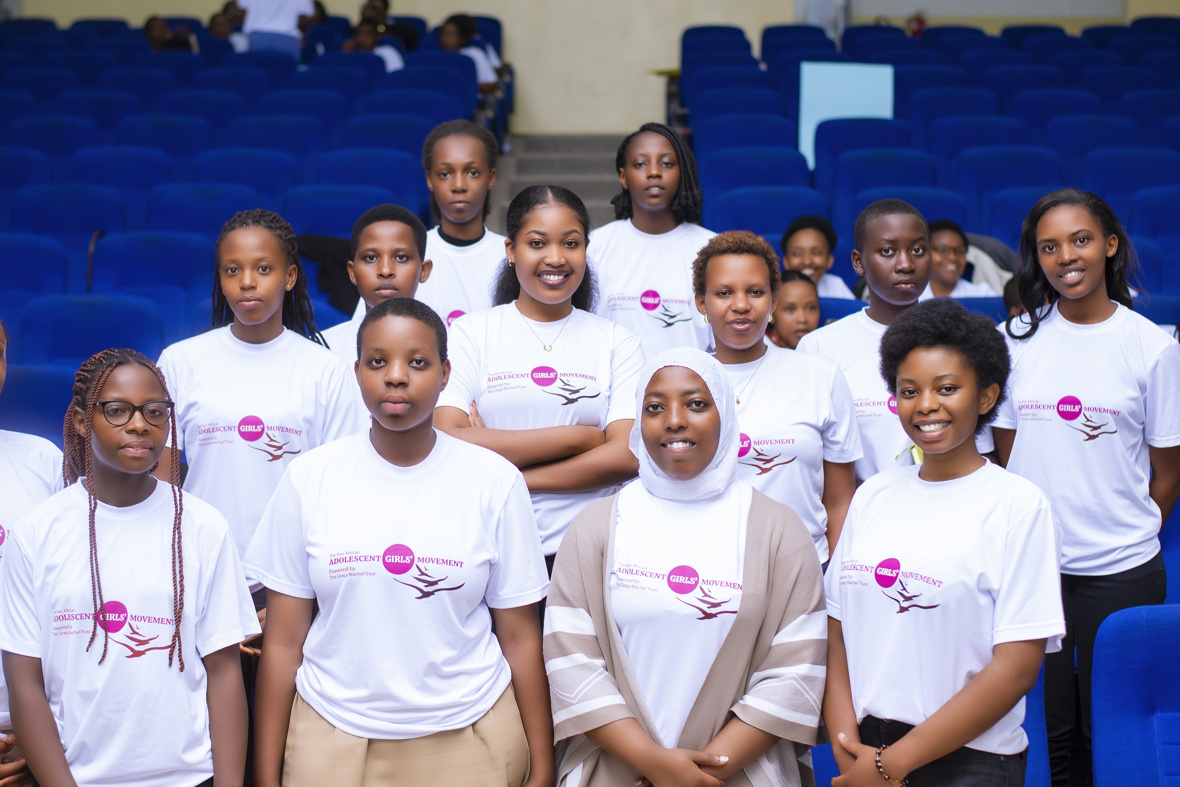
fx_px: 2164
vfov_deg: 20.6
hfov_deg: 30.5
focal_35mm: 66
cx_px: 557
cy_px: 370
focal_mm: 50
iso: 200
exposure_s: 1/100
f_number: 2.8
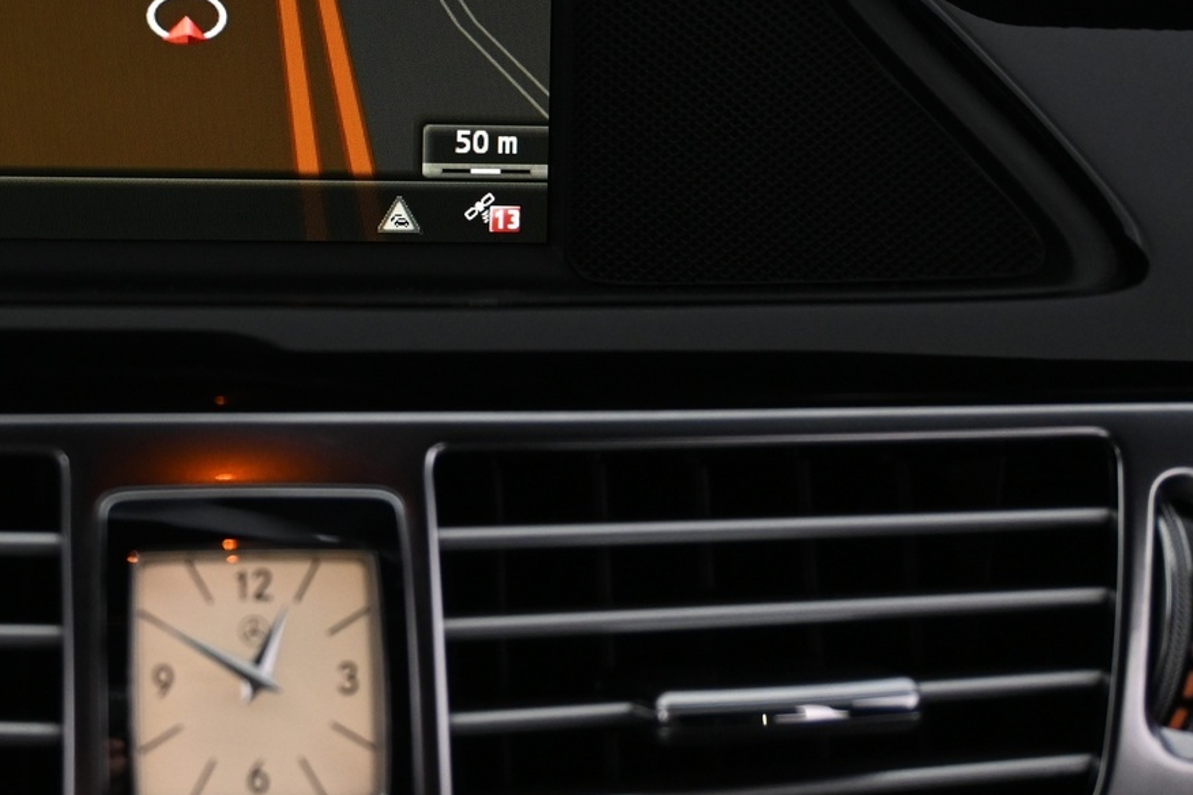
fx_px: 2021
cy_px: 106
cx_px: 217
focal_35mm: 61
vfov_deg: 21.8
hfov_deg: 31.9
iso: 1400
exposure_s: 1/40
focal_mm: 22
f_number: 4
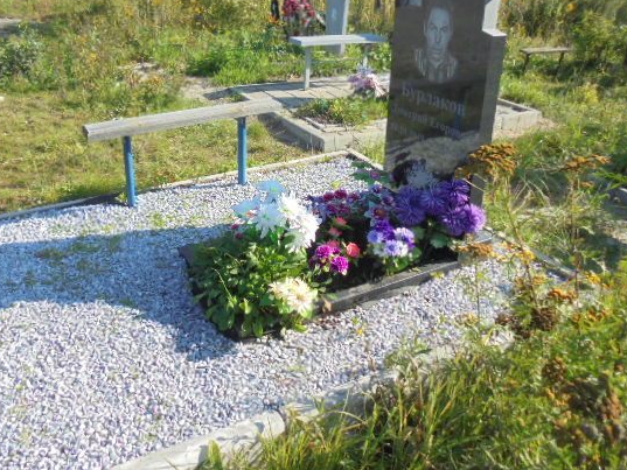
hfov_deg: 58.1
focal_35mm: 31
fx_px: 562
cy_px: 191
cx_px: 269
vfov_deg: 45.2
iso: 100
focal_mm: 4.6
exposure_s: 1/640
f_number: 3.5
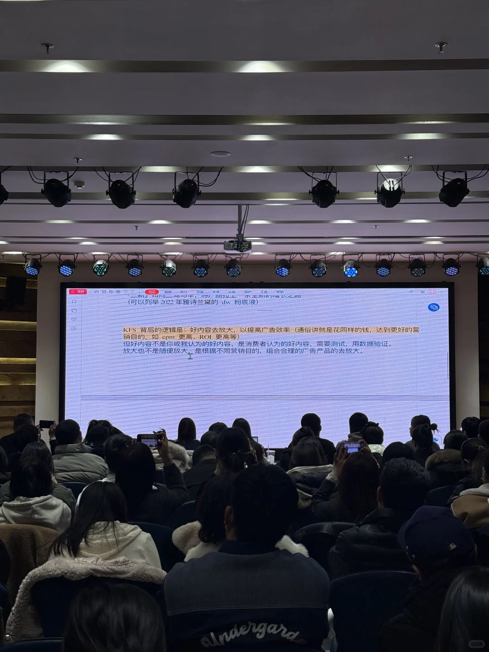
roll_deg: +0.7
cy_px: 326
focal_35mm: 48
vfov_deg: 39.7
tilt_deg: +3.1
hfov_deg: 30.3
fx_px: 904
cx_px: 244
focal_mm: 6.76
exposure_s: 1/469
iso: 64
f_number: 1.78
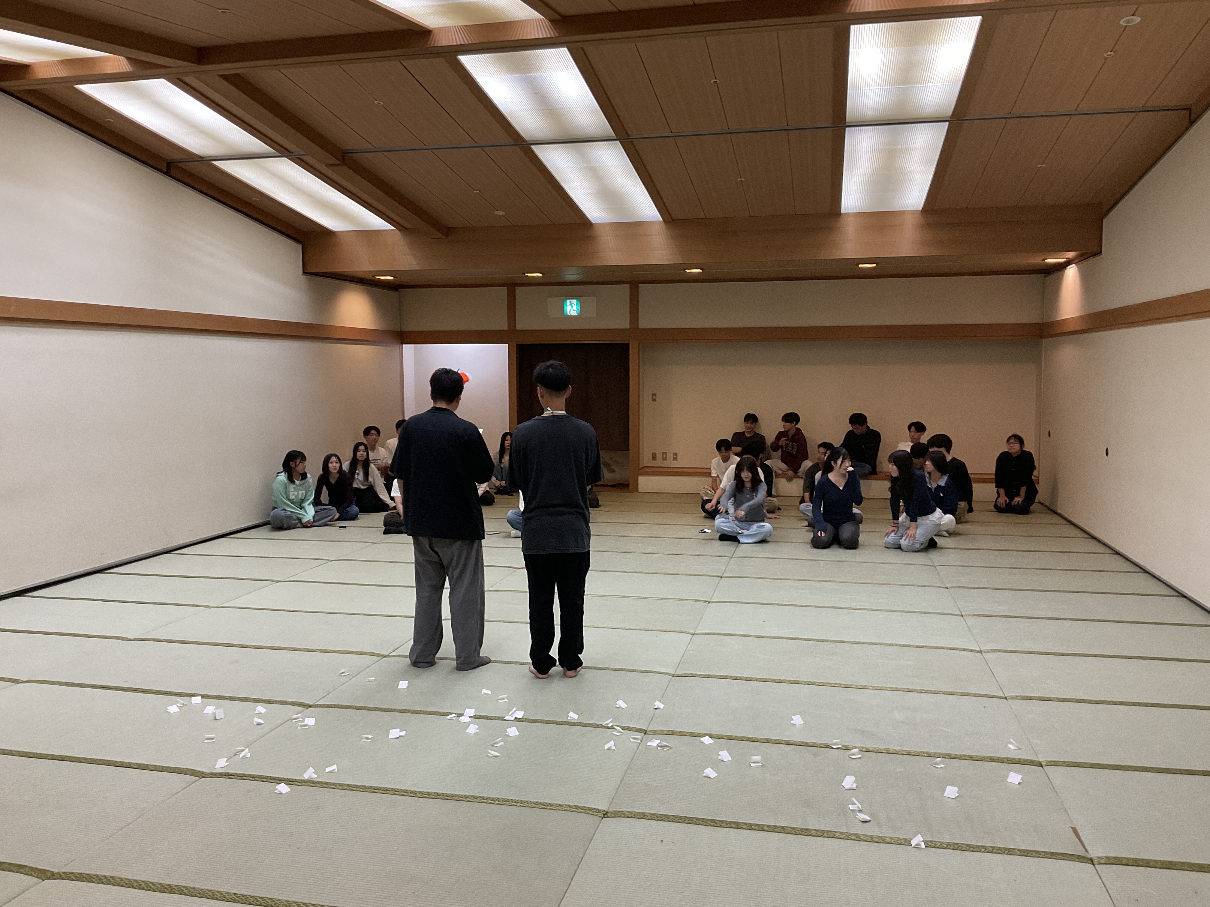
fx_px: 1014
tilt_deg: -4.8
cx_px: 605
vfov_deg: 48.2
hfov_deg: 61.7
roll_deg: -0.4
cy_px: 454
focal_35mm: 29
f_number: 1.8
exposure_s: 1/60
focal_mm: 3
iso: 100
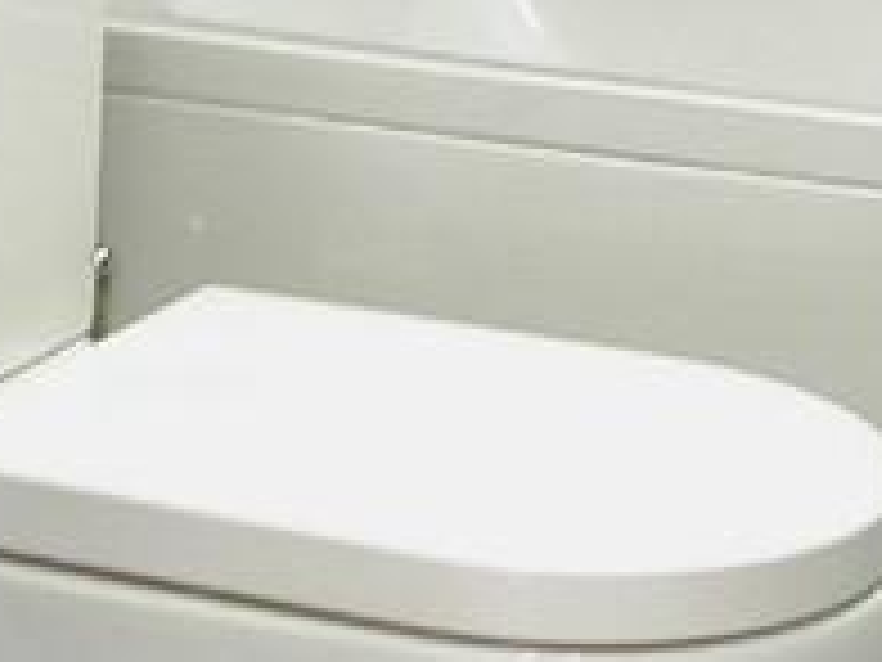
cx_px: 508
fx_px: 5070
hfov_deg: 9.9
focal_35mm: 199
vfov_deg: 7.4
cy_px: -153
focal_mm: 7.85
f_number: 2.6
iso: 100
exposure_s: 1/5.5
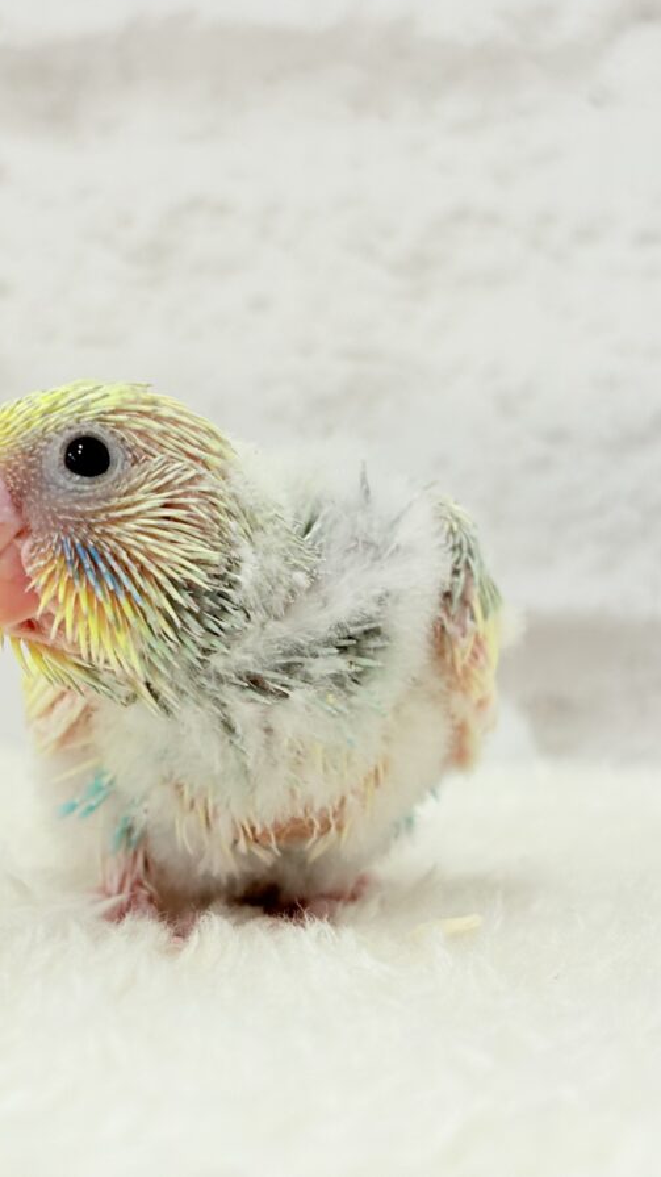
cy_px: 588
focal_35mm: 76
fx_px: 2370
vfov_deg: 27.9
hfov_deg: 15.8
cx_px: 189
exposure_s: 1/50
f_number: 1.6
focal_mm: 5.96
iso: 32
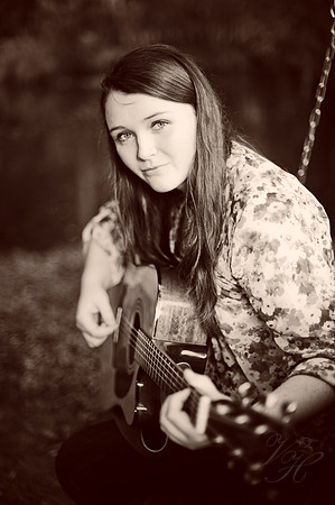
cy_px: 252
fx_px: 699
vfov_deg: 39.6
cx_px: 168
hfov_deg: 26.9
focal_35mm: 50
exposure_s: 1/125
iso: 200
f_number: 1.4
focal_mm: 50
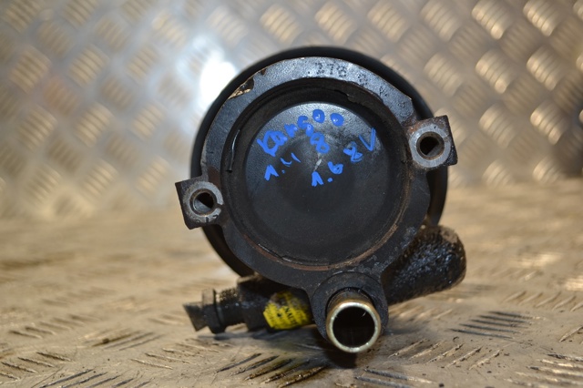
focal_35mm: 48
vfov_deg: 28.0
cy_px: 194
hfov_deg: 41.1
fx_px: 777
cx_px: 292
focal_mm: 32
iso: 250
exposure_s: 1/60
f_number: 4.8
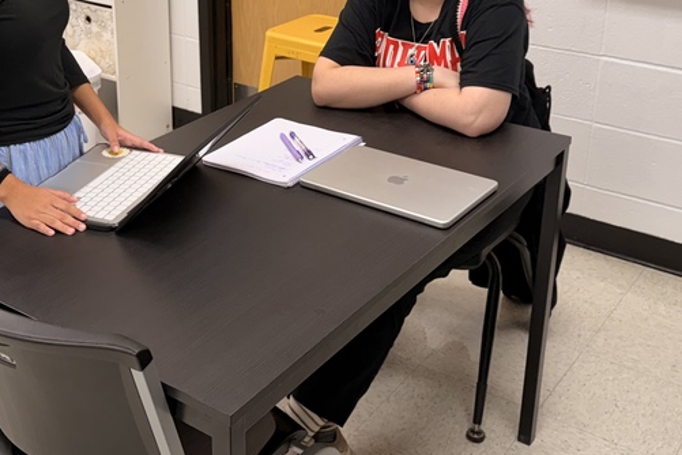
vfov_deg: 26.2
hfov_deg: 38.5
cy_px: 119
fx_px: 966
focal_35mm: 51
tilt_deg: -19.7
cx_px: 237
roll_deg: +2.4
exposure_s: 1/120
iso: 160
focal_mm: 6.76
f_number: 1.78
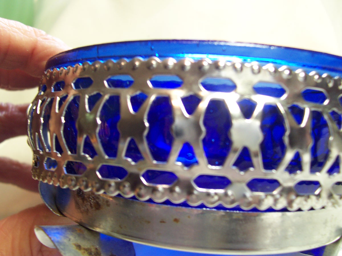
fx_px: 366
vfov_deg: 38.7
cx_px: 171
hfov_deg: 50.1
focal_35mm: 37
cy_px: 128
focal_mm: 5.6
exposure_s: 1/30
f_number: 2.8
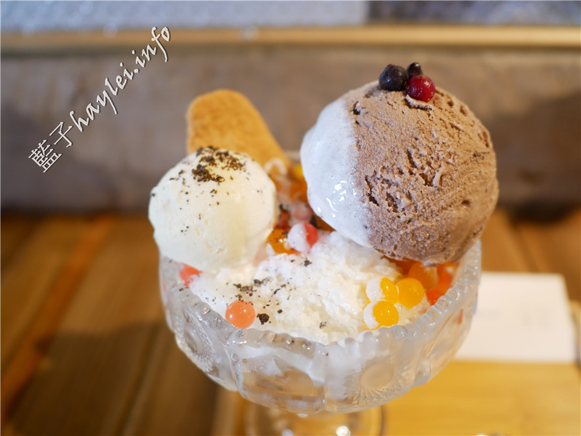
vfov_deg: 46.8
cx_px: 290
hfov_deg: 60.0
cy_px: 218
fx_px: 504
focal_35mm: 30
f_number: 1.7
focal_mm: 15
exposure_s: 1/60
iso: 640
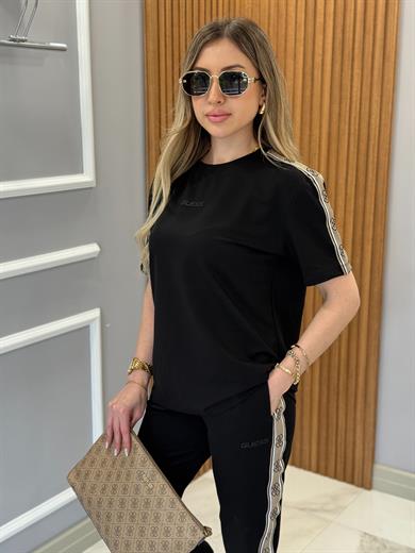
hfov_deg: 30.3
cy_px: 276
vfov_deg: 39.7
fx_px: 767
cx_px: 208
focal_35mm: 48
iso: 125
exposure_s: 1/60
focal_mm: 6.76
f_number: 1.78
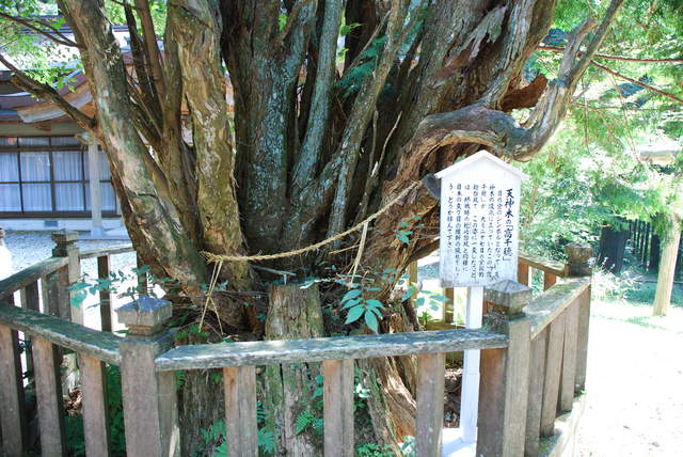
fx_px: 570
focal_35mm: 30
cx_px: 342
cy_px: 228
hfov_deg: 61.9
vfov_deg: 43.7
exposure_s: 1/60
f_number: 3.5
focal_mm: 20
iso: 360
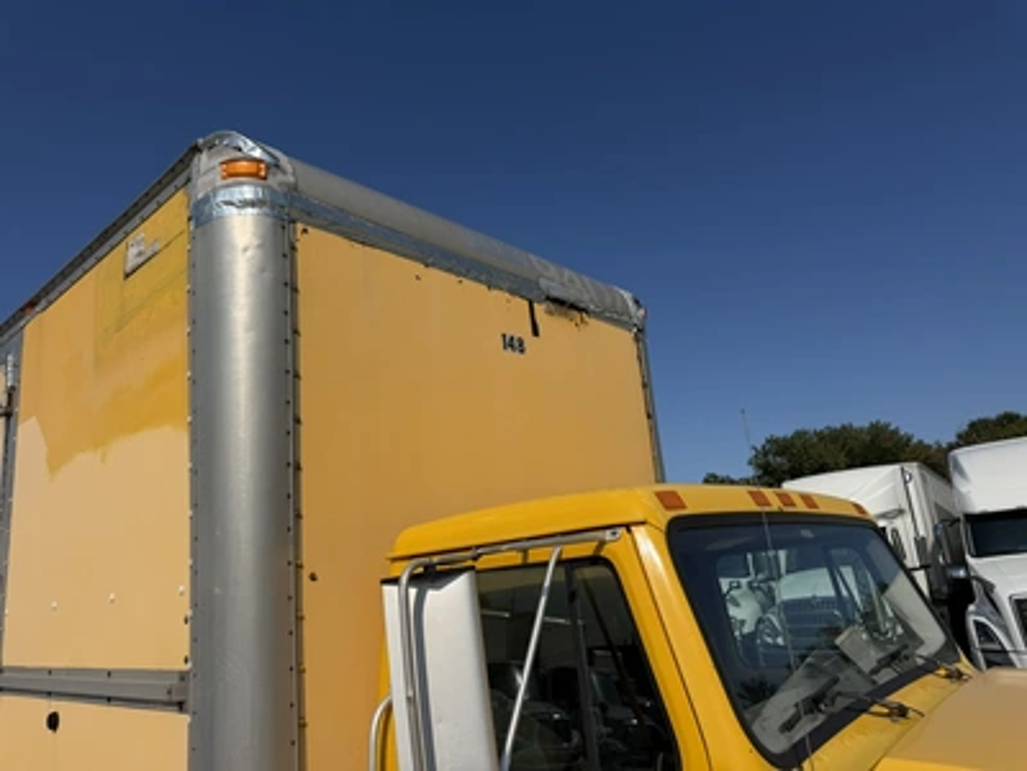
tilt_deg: +18.0
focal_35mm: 24
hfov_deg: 71.6
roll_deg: +6.4
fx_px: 712
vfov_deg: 56.8
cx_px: 514
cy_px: 386
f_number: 1.78
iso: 80
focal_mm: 6.76
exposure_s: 1/9091
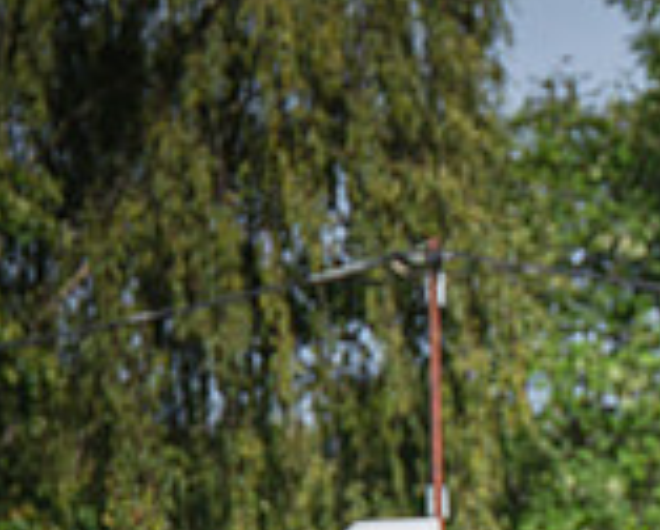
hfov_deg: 4.3
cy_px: 867
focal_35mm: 444
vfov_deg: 3.5
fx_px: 8684
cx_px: 1396
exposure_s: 1/2500
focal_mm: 110
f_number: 4
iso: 200
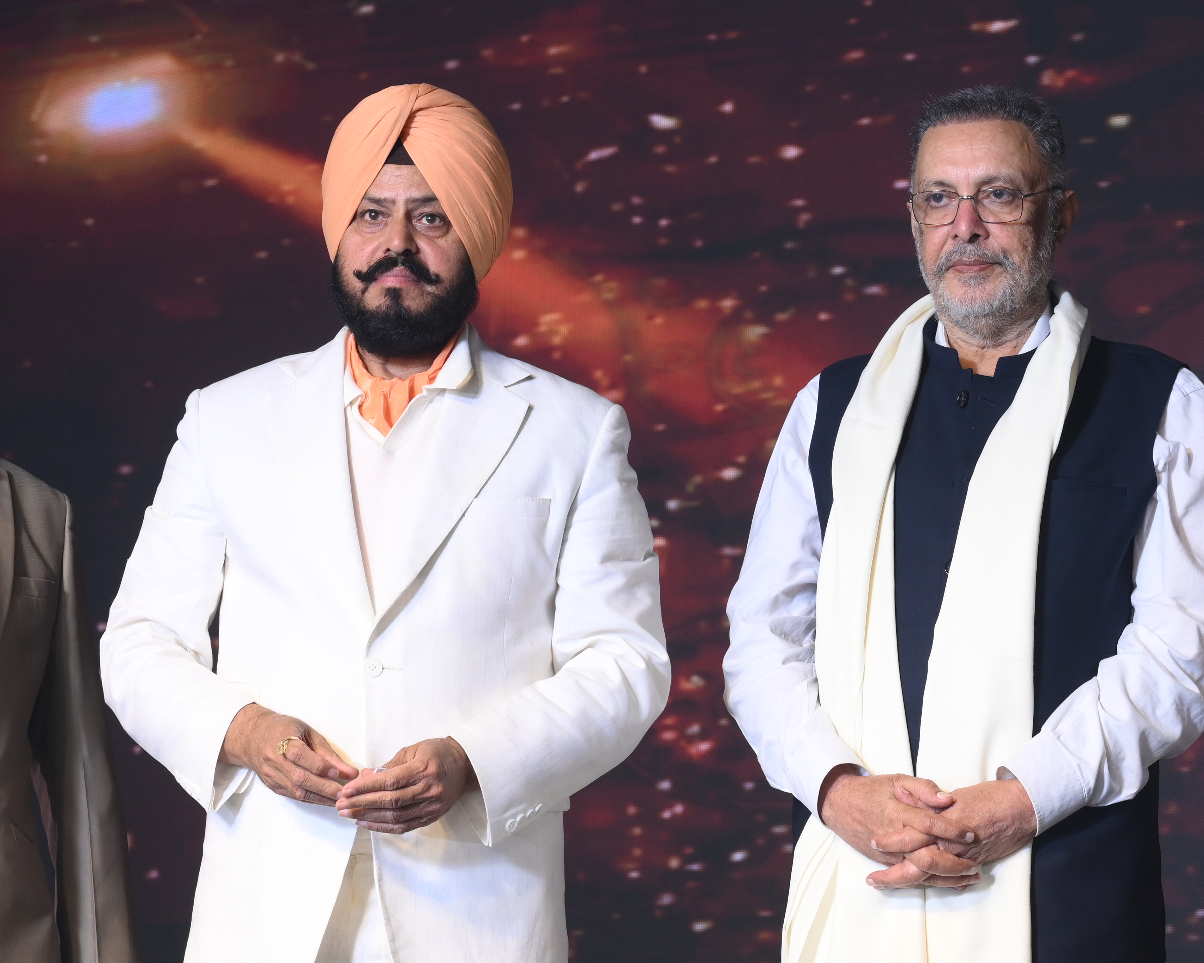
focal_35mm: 141
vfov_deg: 10.9
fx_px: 5024
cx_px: 722
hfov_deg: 13.7
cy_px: 589
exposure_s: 1/160
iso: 1000
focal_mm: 85
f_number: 7.1
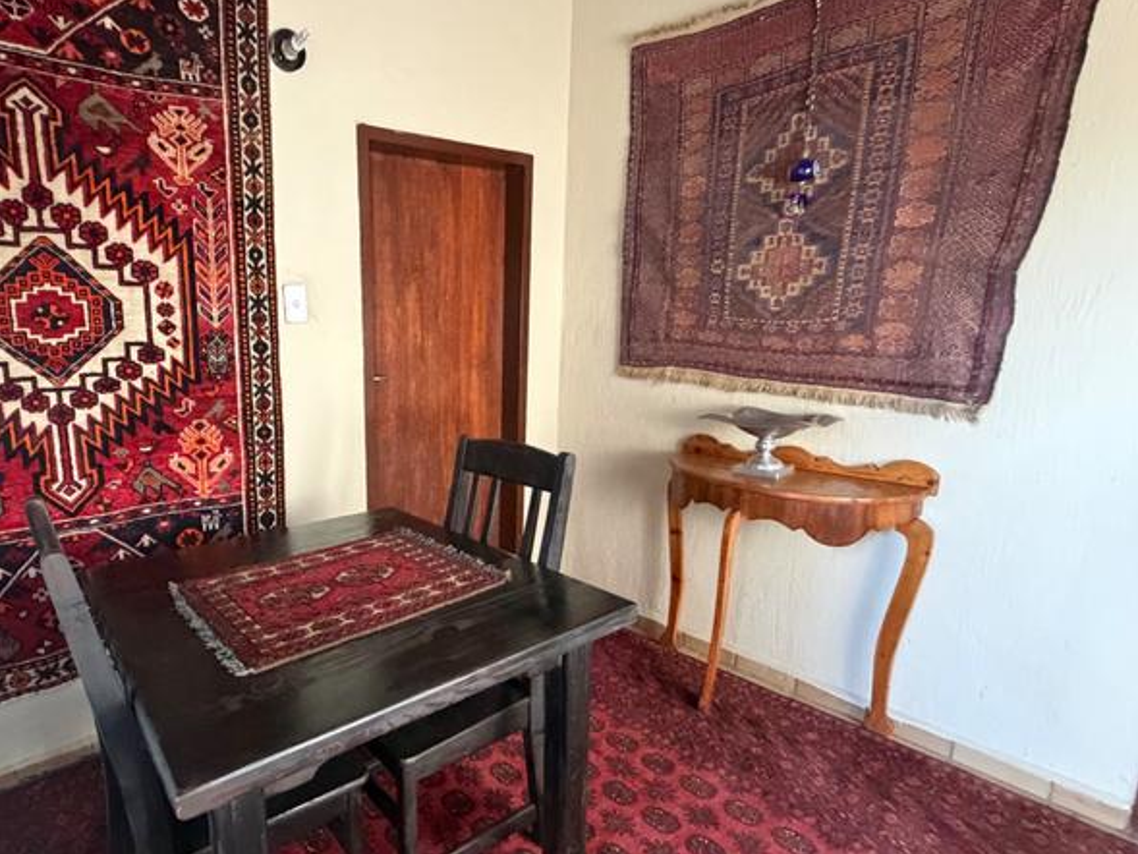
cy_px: 446
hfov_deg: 82.4
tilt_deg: -9.7
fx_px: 625
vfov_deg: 68.7
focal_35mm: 19
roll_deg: +3.3
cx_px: 400
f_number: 2.2
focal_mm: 2.22
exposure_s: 1/60
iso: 1000
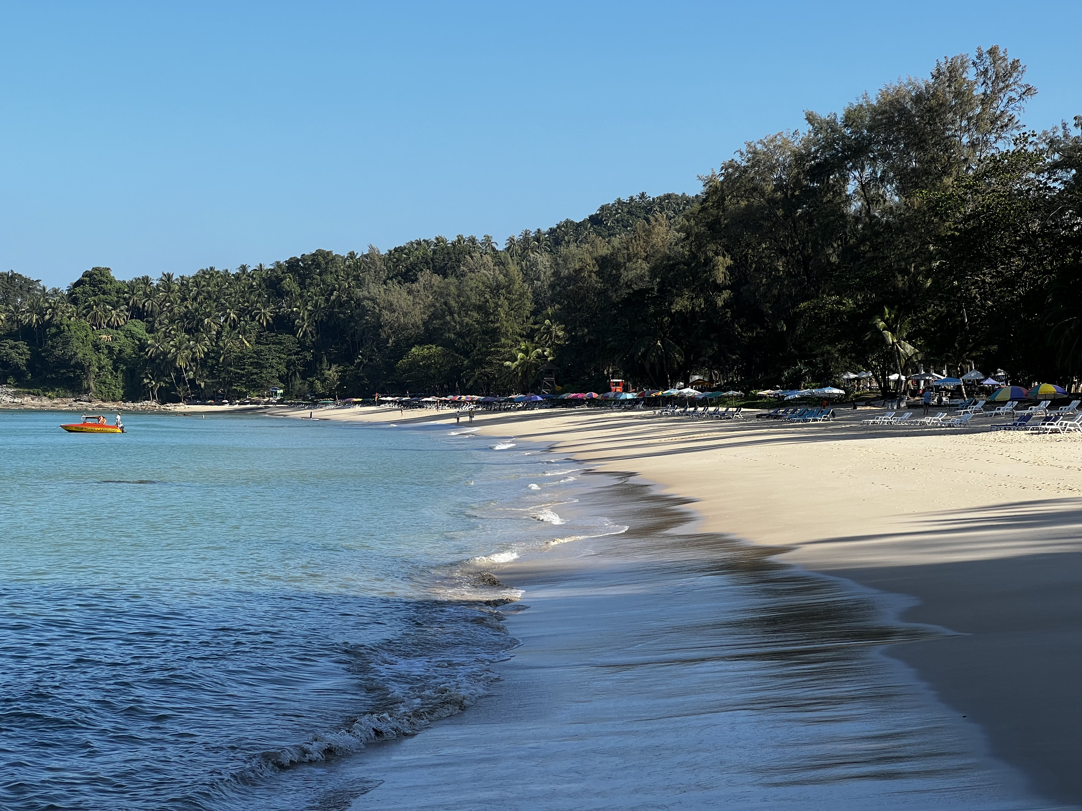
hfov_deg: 25.3
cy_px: 406
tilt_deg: +0.2
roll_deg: -0.8
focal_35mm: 77
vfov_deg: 19.1
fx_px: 2407
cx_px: 541
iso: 32
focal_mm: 9
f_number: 2.8
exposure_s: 1/713
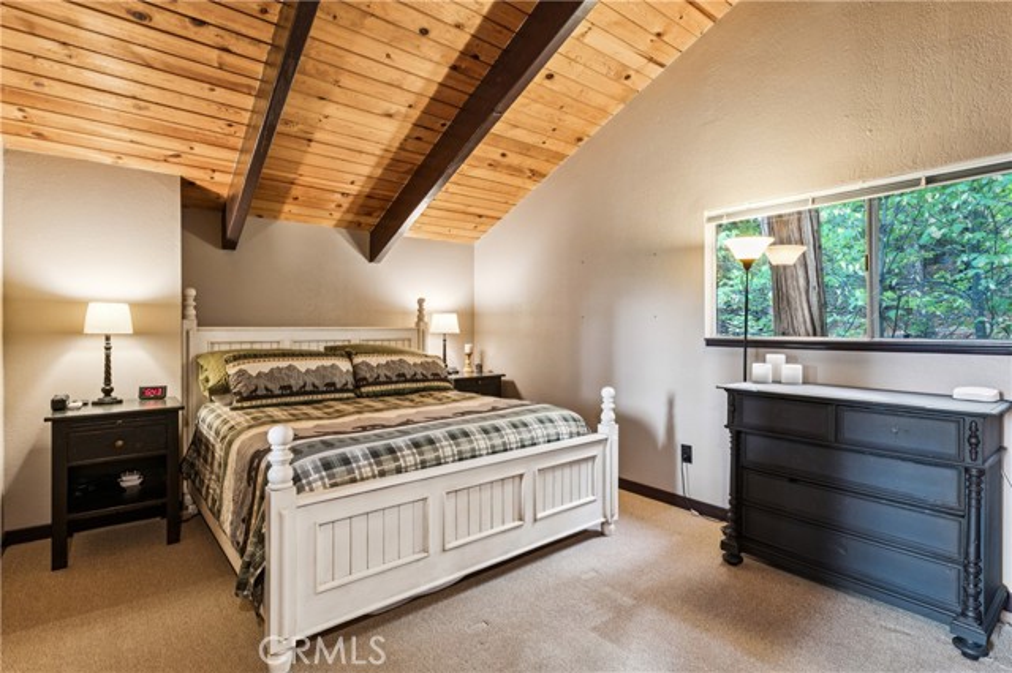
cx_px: 506
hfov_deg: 92.3
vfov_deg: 69.4
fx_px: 486
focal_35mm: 17
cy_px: 336
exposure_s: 5
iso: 100
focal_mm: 17.3
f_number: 13
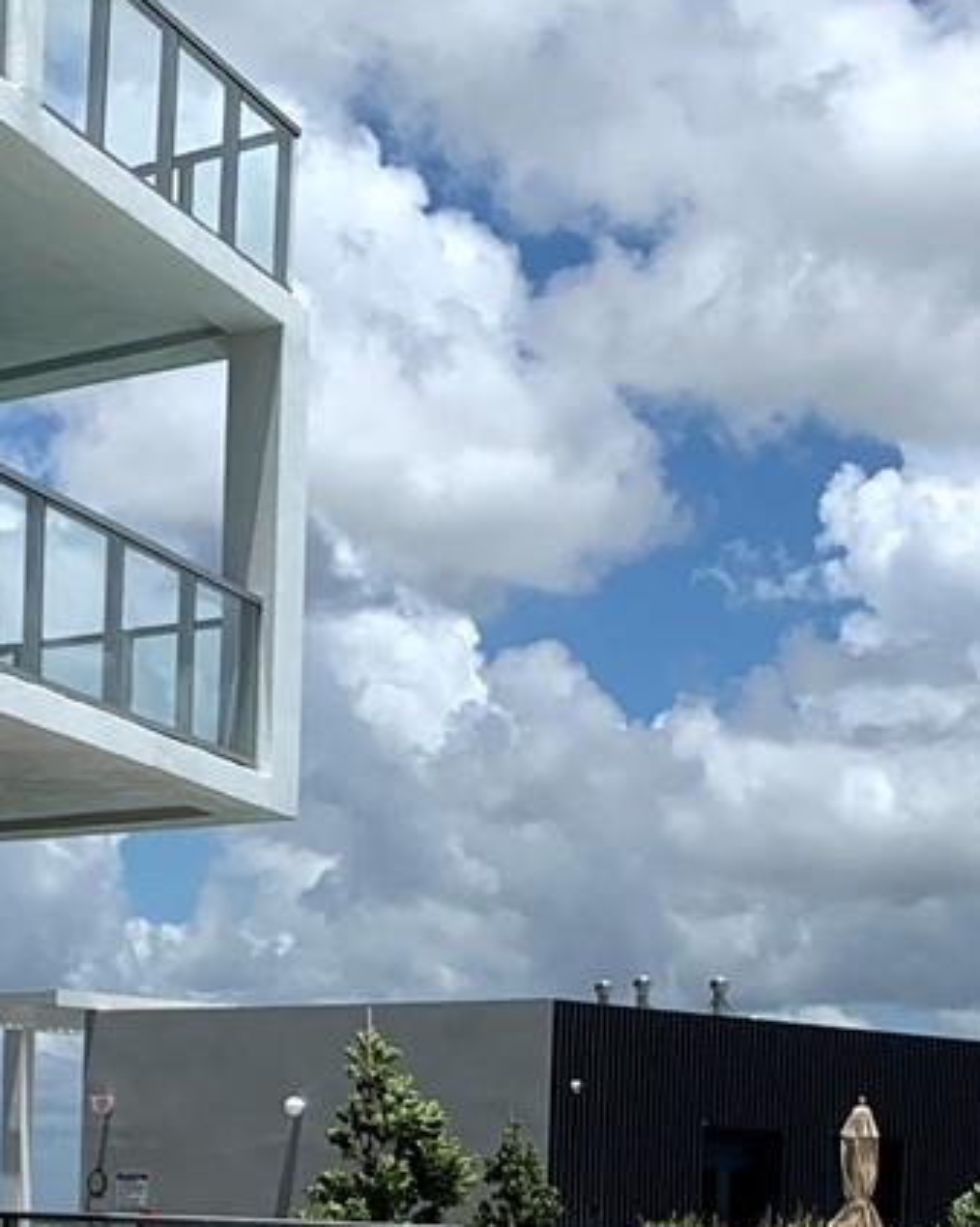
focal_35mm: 96
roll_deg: -2.6
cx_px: 255
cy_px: 1288
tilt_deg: -0.9
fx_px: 3483
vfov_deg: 19.3
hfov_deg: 15.9
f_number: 1.8
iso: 25
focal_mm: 4.25
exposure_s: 1/4902
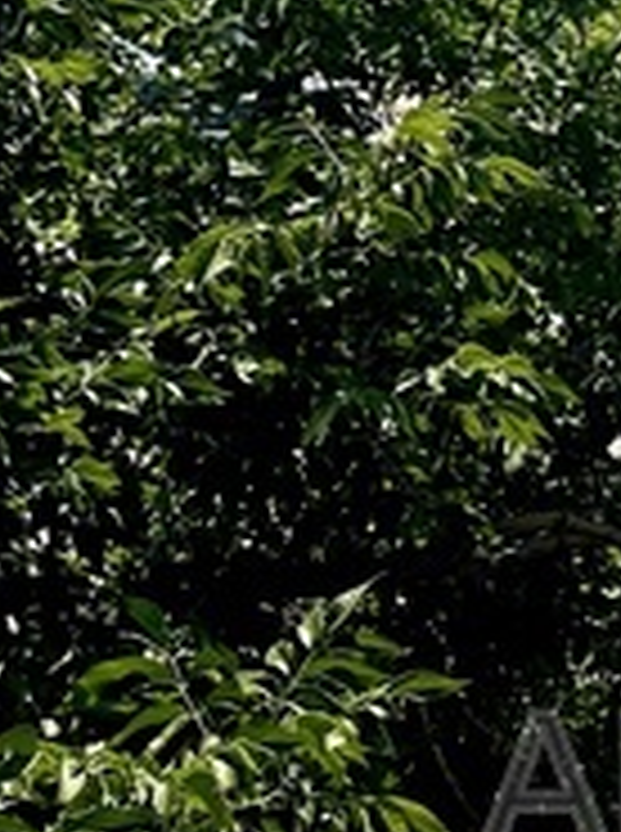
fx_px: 2496
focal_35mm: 104
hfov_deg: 12.2
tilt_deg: -7.6
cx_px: 1332
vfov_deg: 18.8
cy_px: 175
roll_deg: +1.6
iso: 80
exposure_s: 1/8197
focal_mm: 6.86
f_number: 1.78
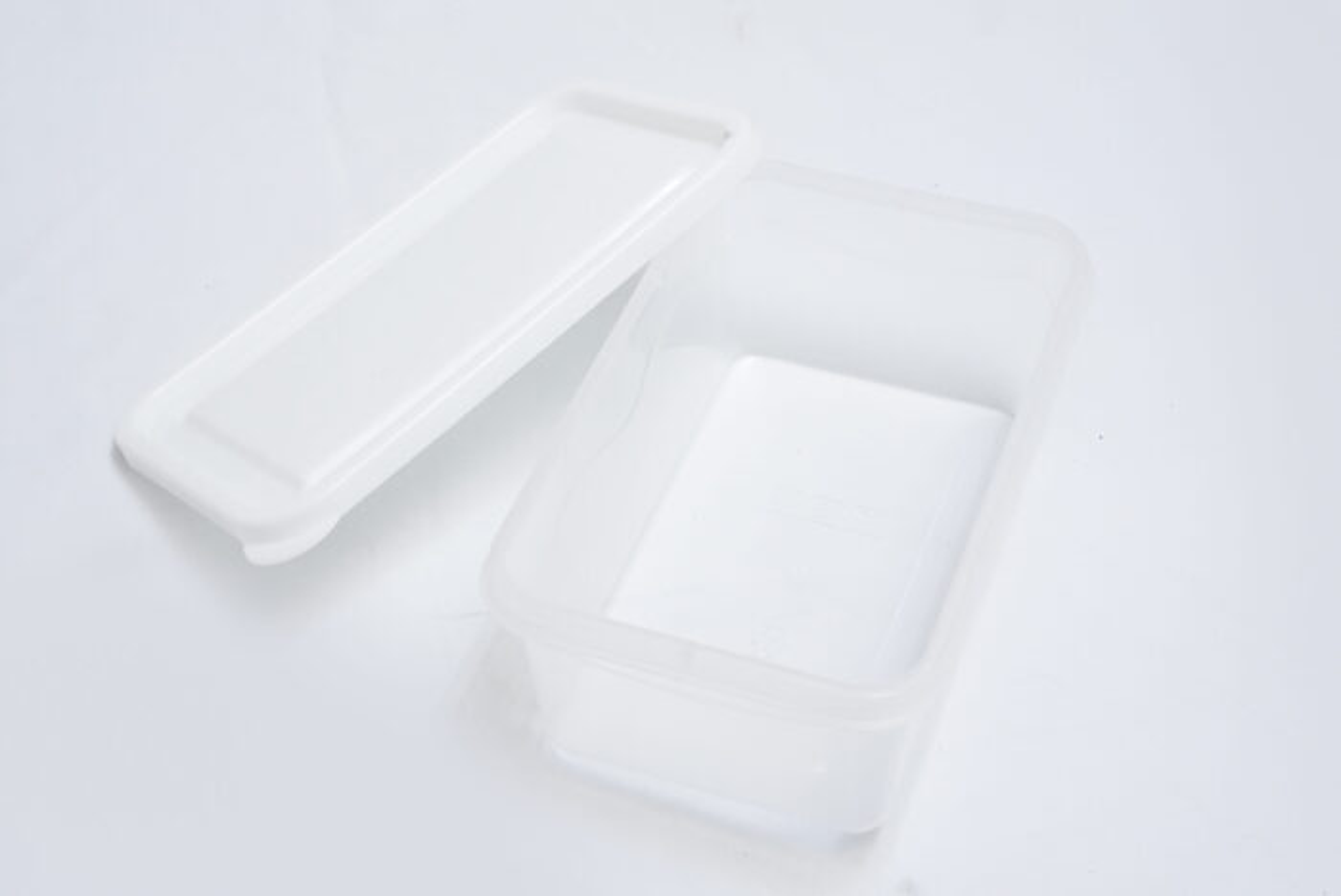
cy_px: 448
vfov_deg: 21.0
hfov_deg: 30.9
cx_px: 670
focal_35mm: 65
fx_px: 2423
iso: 6400
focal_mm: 65
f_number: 16
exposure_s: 1/160
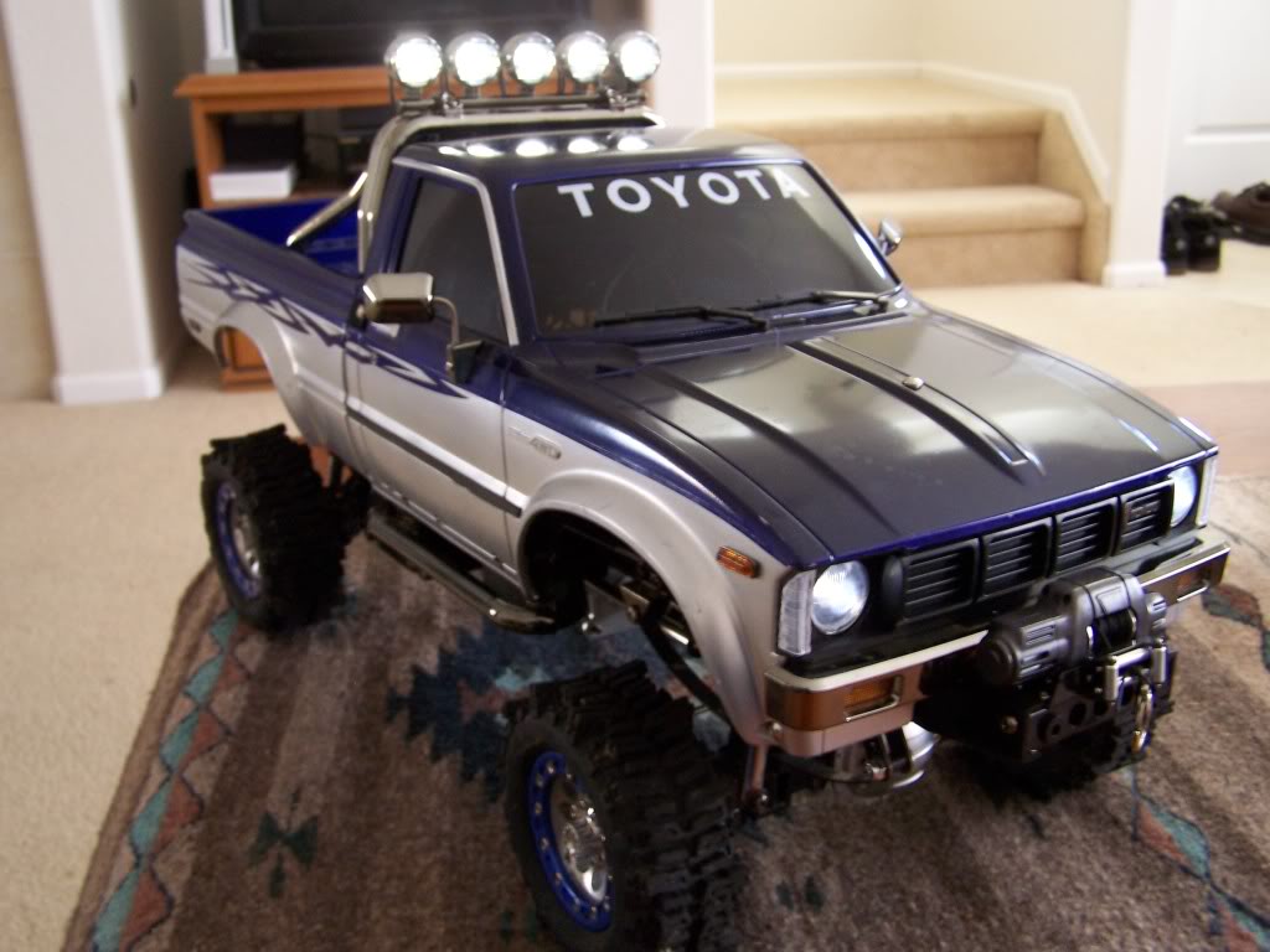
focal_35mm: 38
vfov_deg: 37.7
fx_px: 1394
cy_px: 476
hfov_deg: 49.0
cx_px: 635
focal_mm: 6.3
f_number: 2.8
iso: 140
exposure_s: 1/8
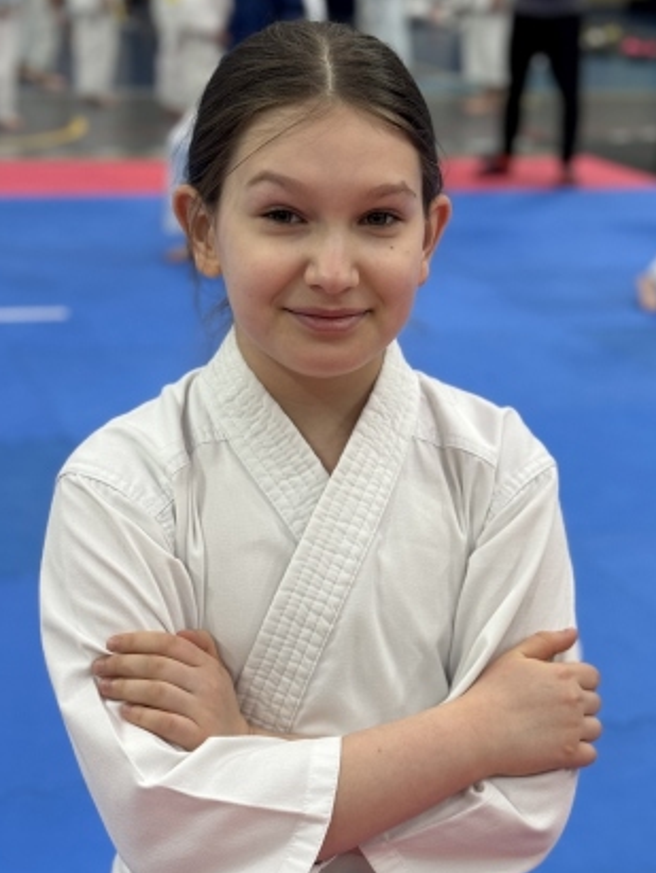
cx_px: 352
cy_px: 567
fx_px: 1766
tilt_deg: -20.7
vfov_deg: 27.6
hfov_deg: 21.0
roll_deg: -1.7
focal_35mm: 70
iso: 64
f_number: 1.78
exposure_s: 1/100
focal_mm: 6.86
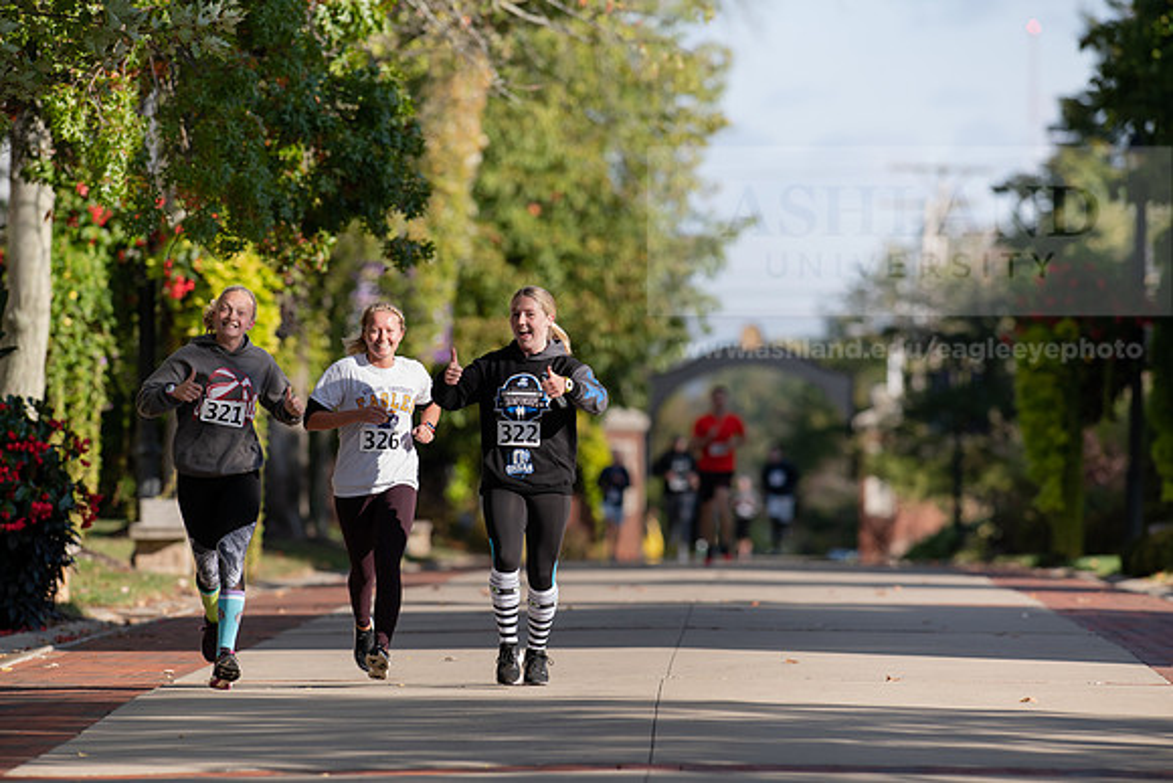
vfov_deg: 4.6
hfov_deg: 6.9
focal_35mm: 300
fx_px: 9777
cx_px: 586
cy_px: 392
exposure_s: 1/800
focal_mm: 300
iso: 200
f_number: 4.5
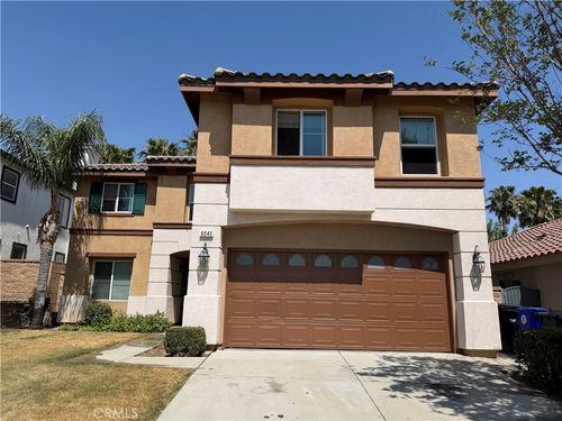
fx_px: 390
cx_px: 281
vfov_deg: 56.8
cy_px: 210
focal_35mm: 24
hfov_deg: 71.6
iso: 80
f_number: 1.78
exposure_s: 1/6711
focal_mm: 6.76
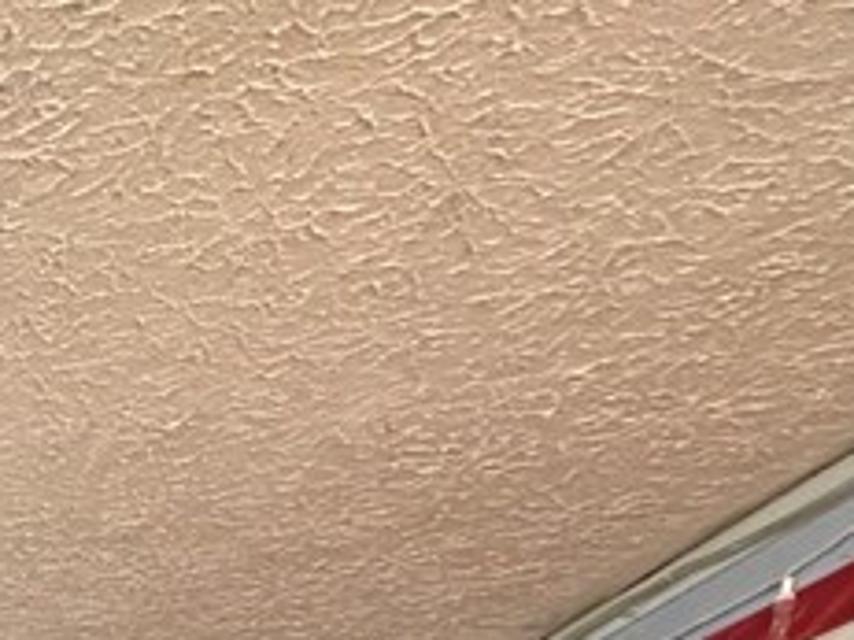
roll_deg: -2.0
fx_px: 1529
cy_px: 1276
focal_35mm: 62
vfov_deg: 17.3
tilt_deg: -1.8
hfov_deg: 22.9
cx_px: -543
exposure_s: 1/60
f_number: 2.2
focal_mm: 2.22
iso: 250
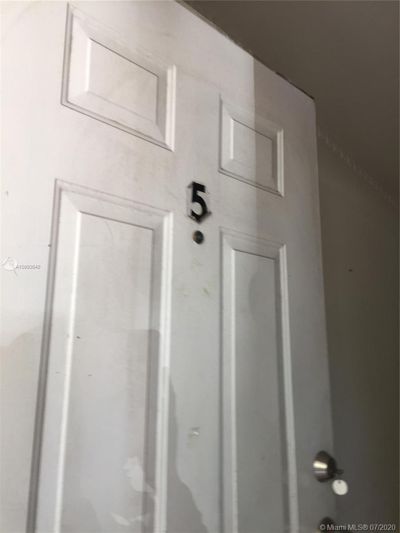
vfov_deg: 61.7
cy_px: 266
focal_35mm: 29
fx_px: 447
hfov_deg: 48.2
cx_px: 200
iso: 32
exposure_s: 1/60
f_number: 2.2
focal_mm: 4.15
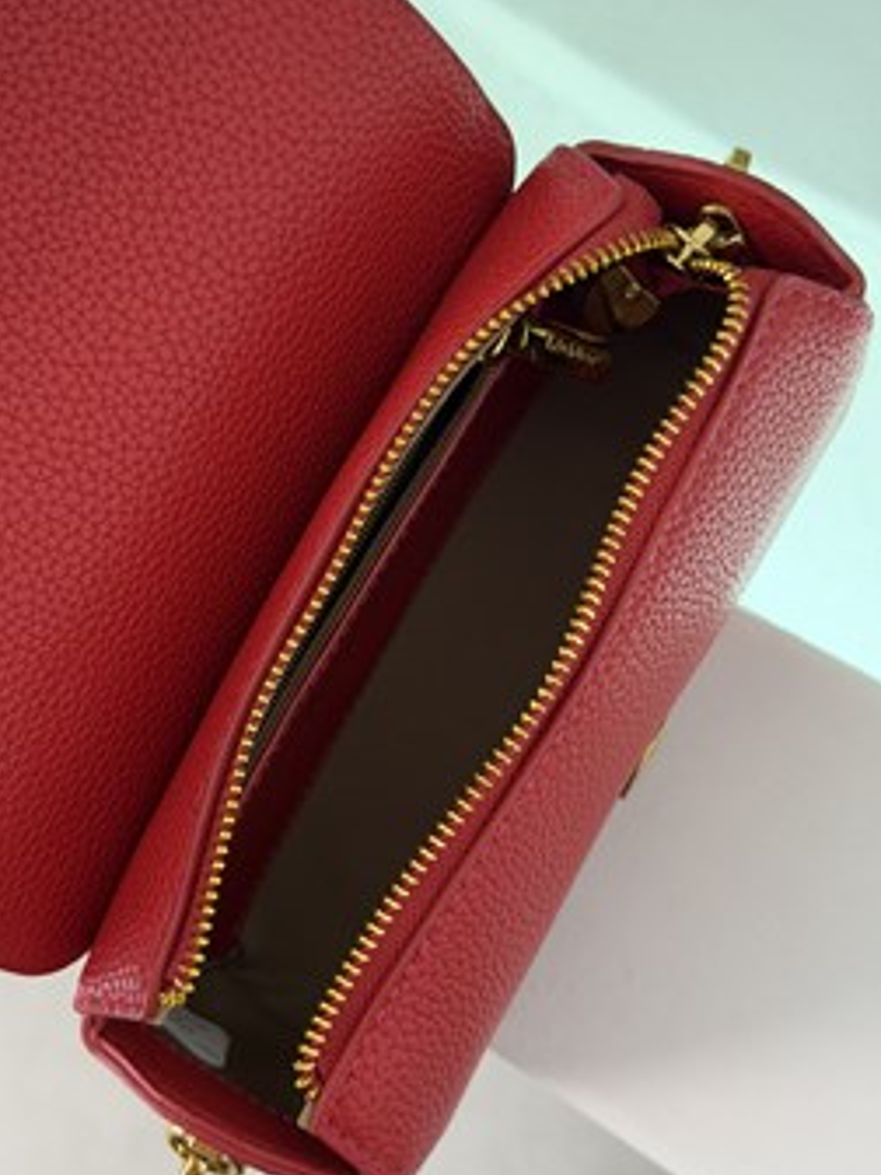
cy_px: 516
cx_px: 371
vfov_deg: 32.7
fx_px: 2002
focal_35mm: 59
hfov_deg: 24.8
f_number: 1.78
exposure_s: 1/101
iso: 125
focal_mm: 6.76
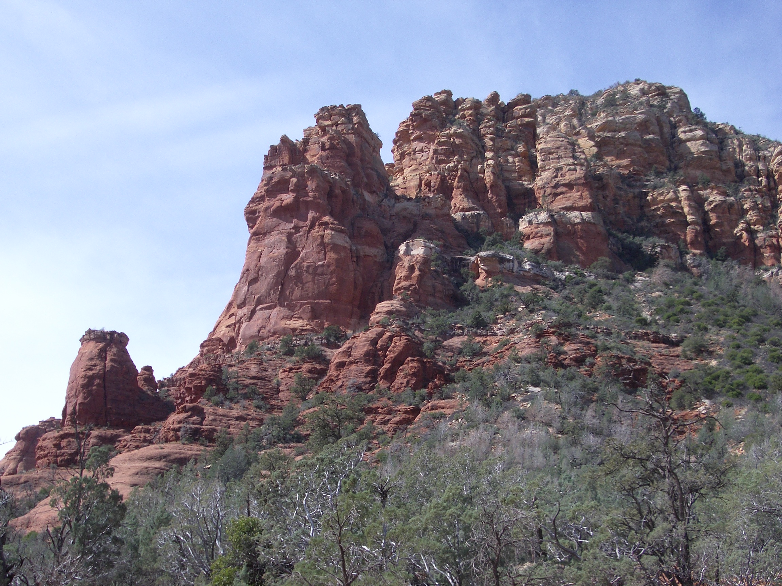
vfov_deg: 29.7
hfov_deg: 38.9
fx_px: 1107
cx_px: 391
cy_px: 293
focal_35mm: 49
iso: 50
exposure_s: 1/320
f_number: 5
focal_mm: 8.2
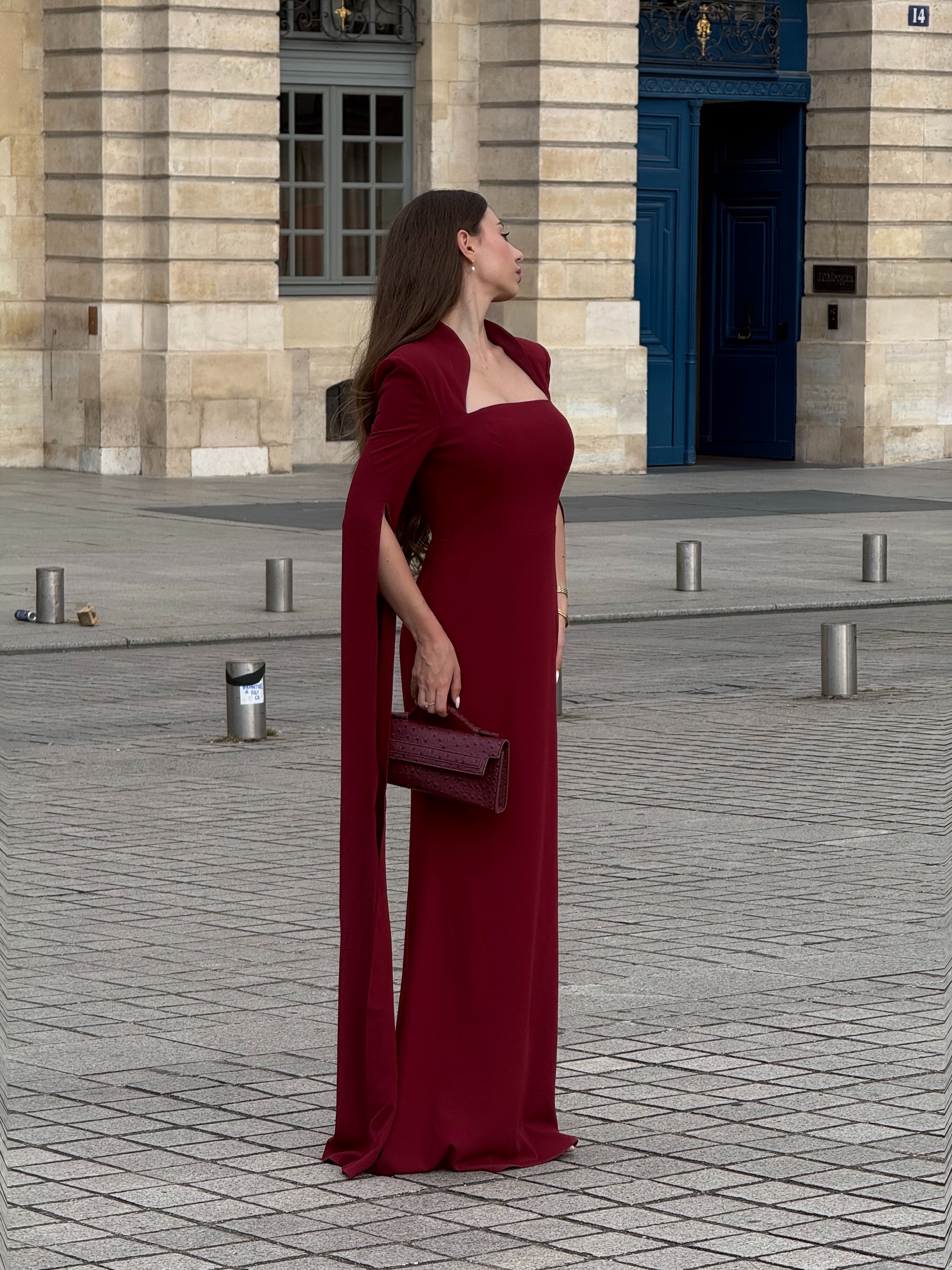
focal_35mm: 120
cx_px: 476
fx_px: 4400
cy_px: 635
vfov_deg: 16.4
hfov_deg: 12.3
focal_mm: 15.66
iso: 50
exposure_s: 1/361
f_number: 2.8
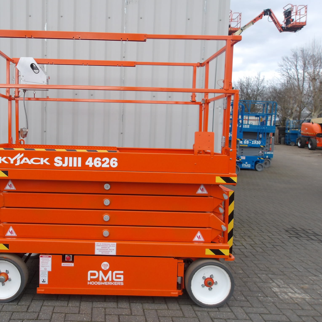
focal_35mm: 32
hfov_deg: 50.2
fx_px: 337
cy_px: 160
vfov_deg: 51.1
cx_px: 108
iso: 100
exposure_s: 1/460
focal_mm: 4.9
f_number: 3
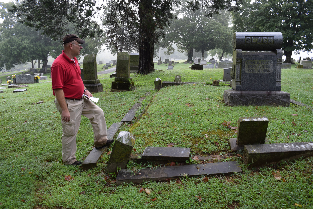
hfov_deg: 67.4
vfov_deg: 47.9
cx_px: 156
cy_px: 104
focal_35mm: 27
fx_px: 235
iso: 200
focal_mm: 18
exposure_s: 1/125
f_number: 5.6
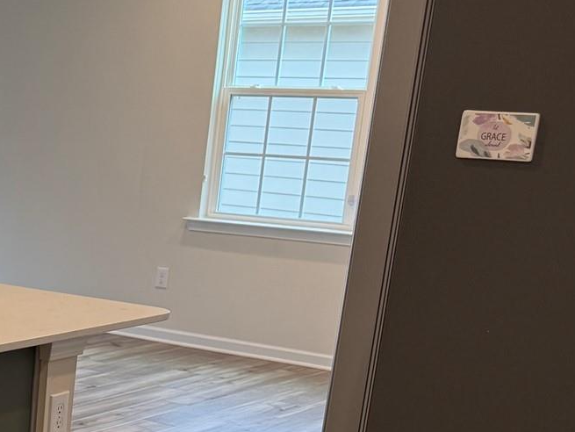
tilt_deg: -15.5
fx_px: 1246
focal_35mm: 75
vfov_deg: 19.0
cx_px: -171
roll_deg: -1.2
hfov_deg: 23.1
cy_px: 448
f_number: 1.78
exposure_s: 1/120
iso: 160
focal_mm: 6.76
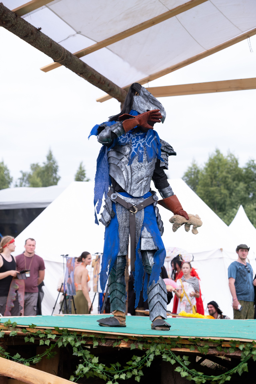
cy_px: 192
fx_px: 800
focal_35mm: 75
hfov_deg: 18.2
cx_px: 128
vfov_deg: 27.0
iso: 250
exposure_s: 1/1000
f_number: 3.6
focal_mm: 50
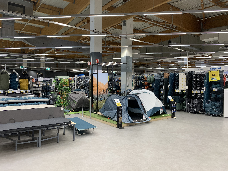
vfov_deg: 53.1
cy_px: 86
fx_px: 171
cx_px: 114
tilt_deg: -0.2
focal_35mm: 26
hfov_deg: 67.3
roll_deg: +0.0
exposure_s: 1/49
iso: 50
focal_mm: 4.25
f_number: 1.8
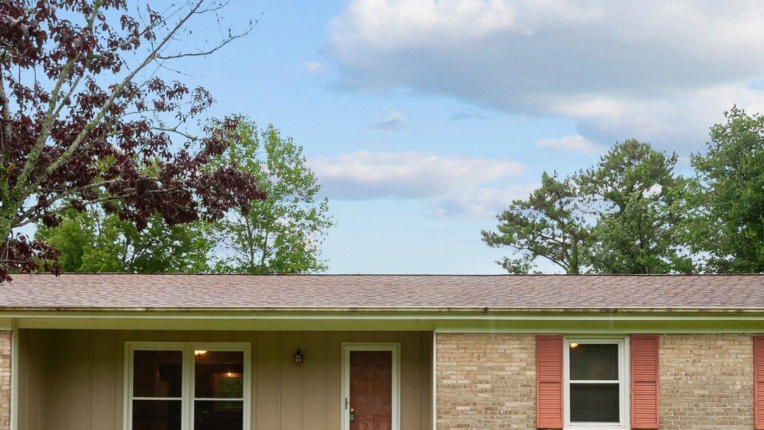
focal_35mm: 33
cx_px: 356
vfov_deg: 34.4
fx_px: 669
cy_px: 354
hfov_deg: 59.4
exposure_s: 1/200
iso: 400
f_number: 7.1
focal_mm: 16
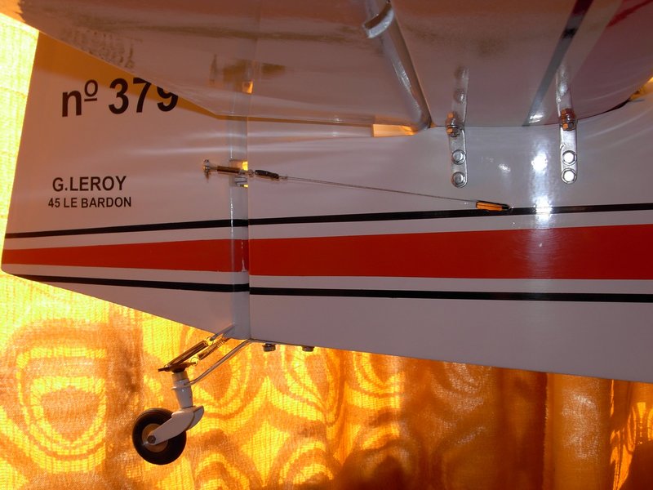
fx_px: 849
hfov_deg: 42.1
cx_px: 326
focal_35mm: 45
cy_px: 245
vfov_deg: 32.2
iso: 79
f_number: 5.3
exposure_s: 1/22.6
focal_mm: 7.5
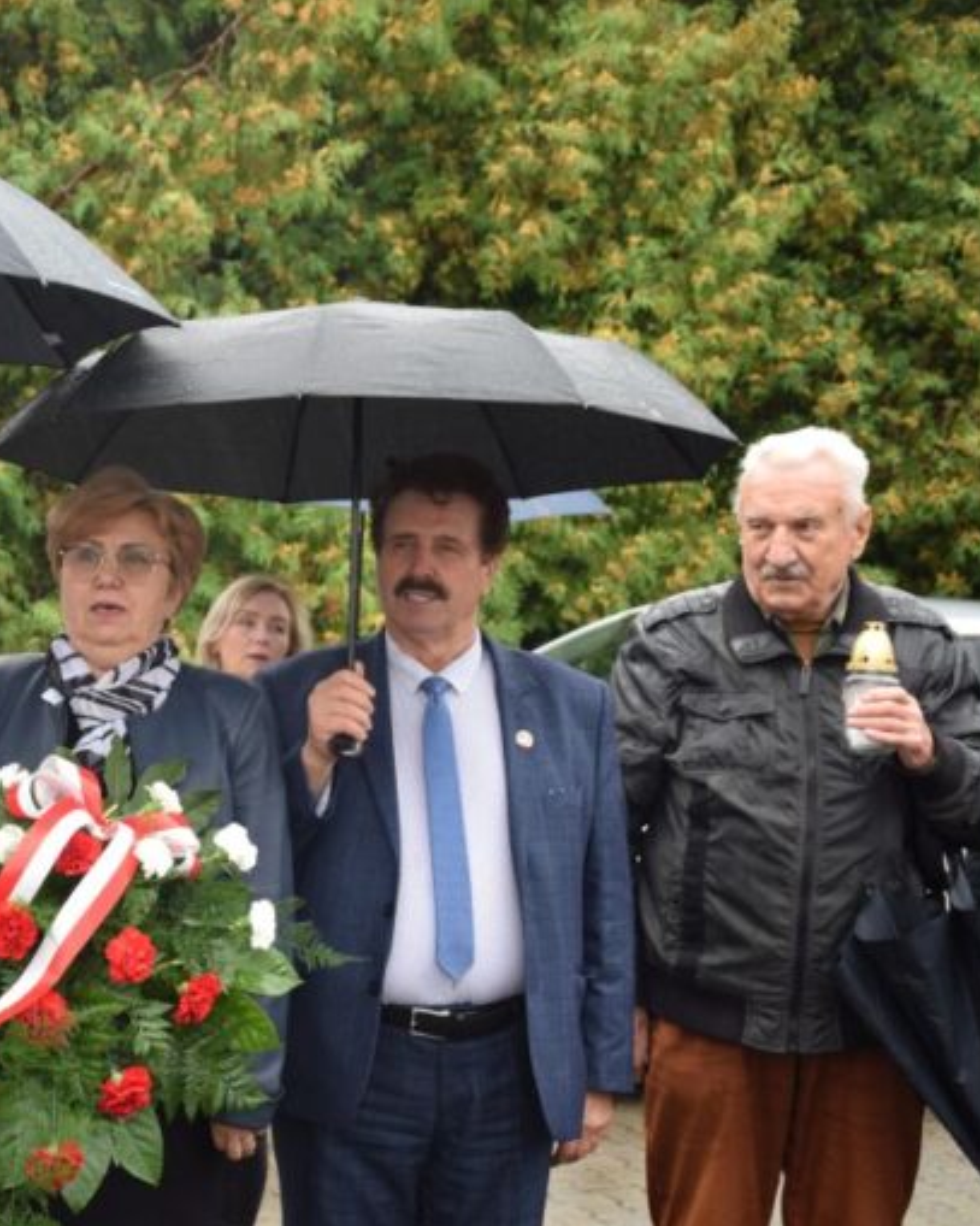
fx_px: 3699
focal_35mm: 102
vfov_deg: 18.8
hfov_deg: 15.0
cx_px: 125
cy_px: 612
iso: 400
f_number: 4.8
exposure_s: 1/80
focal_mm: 48
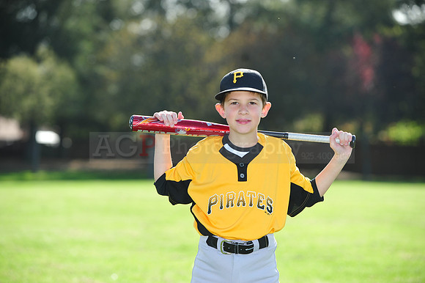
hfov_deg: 14.2
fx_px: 1711
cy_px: 142
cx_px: 212
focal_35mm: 145
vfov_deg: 9.5
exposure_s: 1/1600
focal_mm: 145
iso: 400
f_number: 4.5
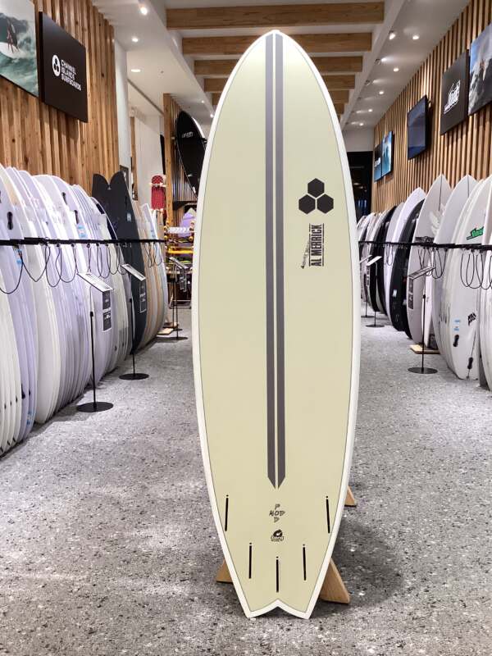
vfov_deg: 58.4
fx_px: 587
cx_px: 246
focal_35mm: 31
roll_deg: -1.2
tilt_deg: -9.5
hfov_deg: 45.4
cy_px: 328
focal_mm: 3.3
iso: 125
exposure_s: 1/60
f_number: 2.4
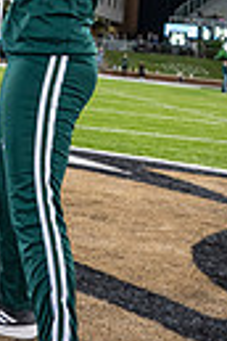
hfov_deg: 15.7
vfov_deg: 21.4
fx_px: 794
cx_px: -37
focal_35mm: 84
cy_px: -127
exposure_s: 1/500
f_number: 3.2
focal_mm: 24
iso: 1250
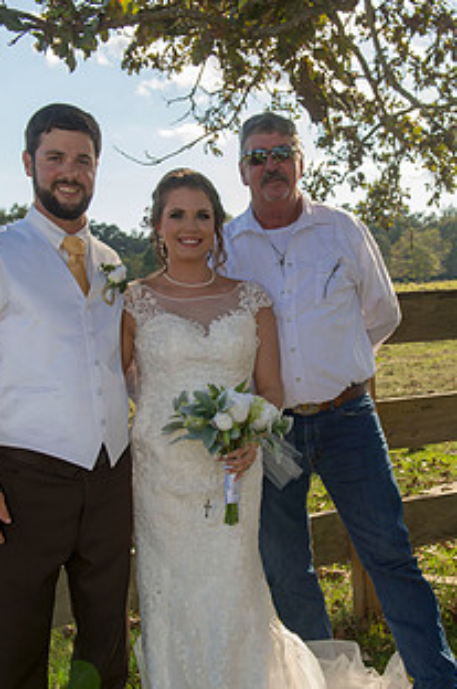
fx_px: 936
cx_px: 264
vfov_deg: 40.3
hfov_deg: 27.4
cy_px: 398
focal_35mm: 49
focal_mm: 34
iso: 200
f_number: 6.3
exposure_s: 1/400
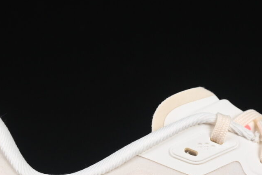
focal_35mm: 302
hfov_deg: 6.8
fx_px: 2198
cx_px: 275
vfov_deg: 4.5
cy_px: 205
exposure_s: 1/80
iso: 160
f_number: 8
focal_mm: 50
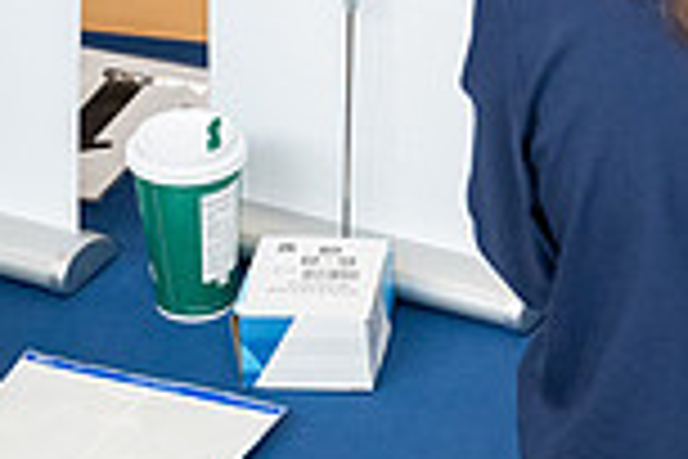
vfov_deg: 1.8
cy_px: -299
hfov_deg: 2.7
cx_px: 1187
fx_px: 14523
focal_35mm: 760
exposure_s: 1/800
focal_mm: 200
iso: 3200
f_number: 2.8
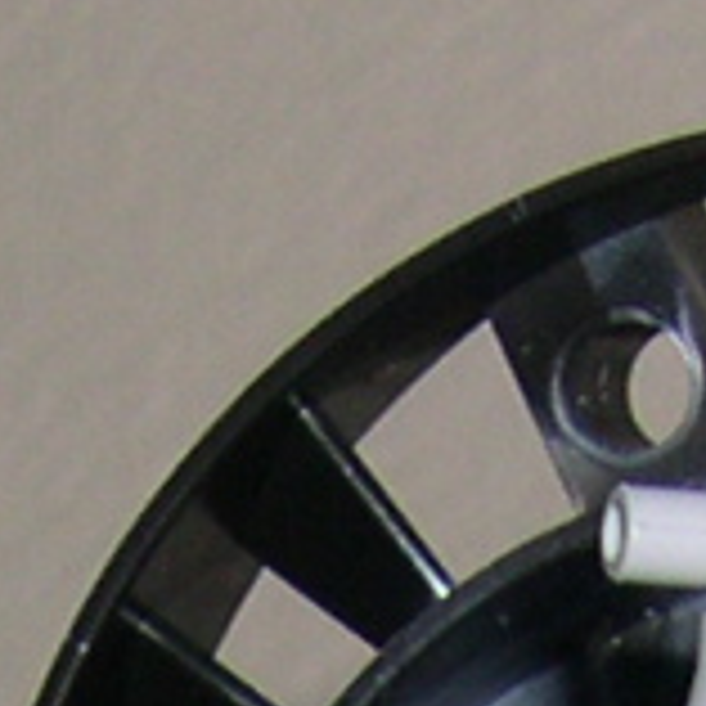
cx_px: 175
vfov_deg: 4.7
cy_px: 2622
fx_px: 7915
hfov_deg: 5.1
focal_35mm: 343
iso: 100
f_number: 7.6
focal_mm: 8
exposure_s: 1/60
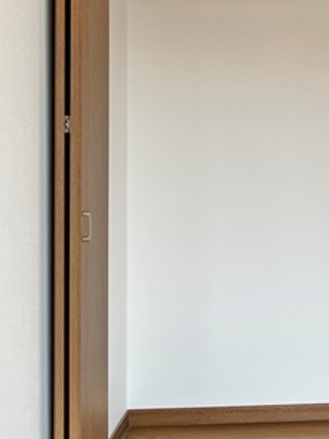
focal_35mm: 72
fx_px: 912
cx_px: 381
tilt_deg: +1.2
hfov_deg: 19.4
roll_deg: +0.0
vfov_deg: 26.8
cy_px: 123
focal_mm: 3.99
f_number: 1.8
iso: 40
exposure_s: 1/121
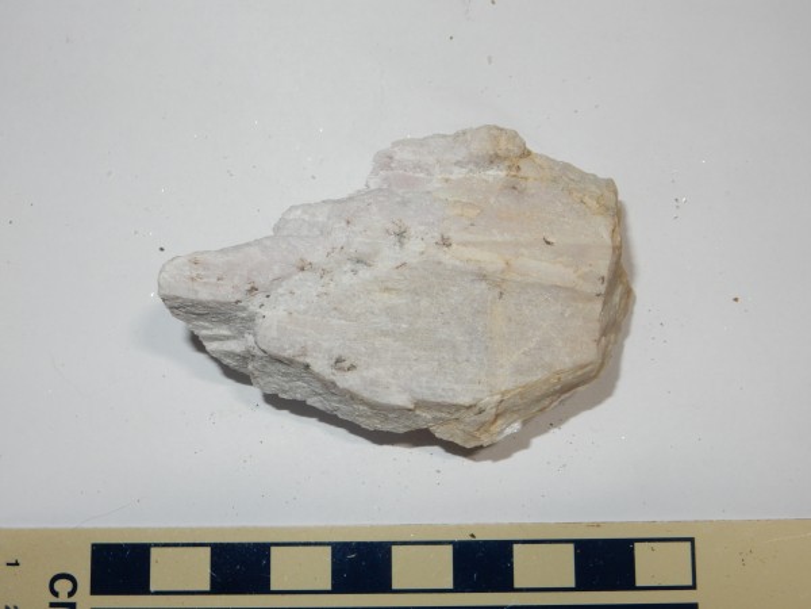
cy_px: 304
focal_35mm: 51
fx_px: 1195
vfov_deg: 28.6
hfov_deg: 37.5
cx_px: 406
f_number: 5.6
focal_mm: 9
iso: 200
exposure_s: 1/30
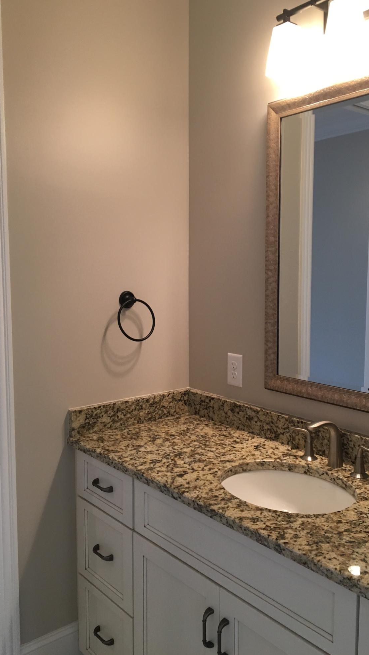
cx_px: 226
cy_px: 327
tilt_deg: -4.7
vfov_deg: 61.0
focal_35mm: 32
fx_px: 557
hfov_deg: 36.5
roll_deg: -1.1
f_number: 2.2
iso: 100
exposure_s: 1/30
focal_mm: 4.15
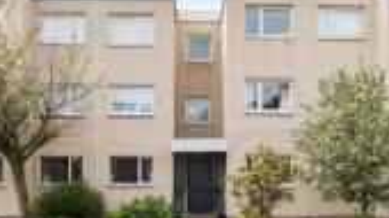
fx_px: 484
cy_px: 171
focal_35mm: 47
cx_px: 204
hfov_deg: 43.8
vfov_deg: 24.9
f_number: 10
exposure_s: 1/100
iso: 100
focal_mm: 16
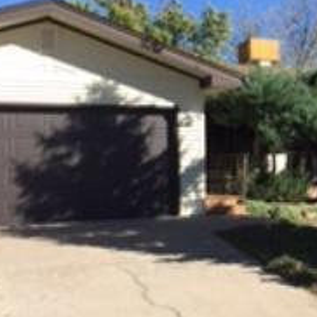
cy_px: 152
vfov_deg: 27.3
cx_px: 280
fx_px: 653
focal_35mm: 63
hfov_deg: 26.5
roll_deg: -0.8
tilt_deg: -0.5
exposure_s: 1/1412
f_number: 2.2
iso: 32
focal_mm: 4.15
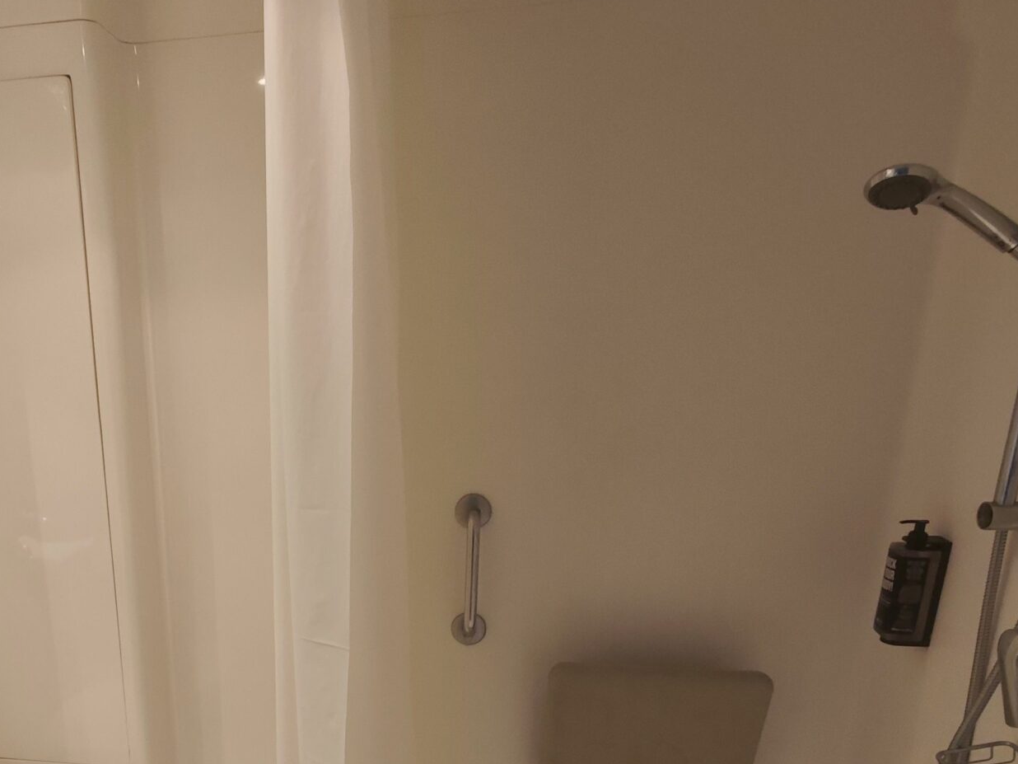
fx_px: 853
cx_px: 271
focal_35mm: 29
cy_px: 600
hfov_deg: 58.8
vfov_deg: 46.0
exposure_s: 1/25
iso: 800
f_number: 2.2
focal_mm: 2.16
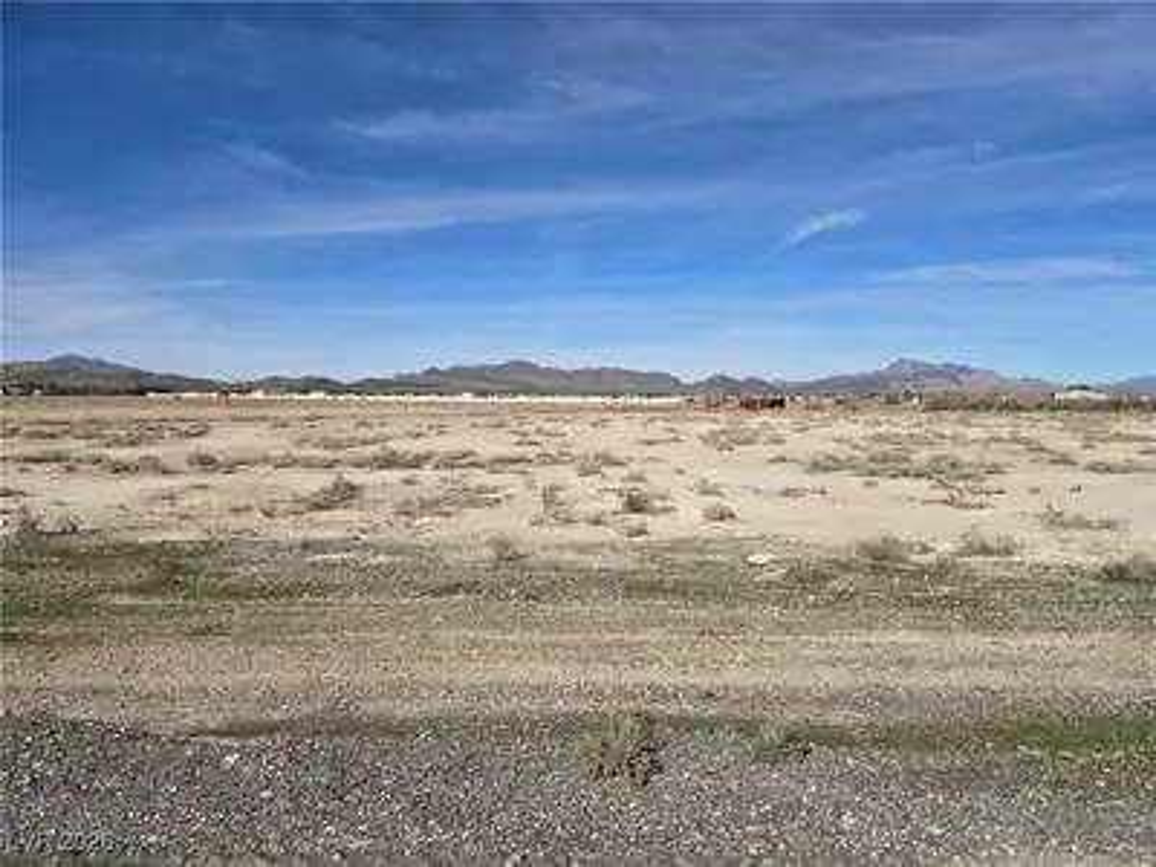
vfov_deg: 58.9
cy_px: 434
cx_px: 578
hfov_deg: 73.9
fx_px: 768
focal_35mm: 23
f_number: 1.7
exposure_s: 1/1395
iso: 12
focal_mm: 6.3
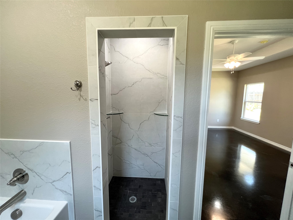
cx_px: 146
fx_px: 110
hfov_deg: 106.2
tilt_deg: -7.3
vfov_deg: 89.9
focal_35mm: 13
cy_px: 110
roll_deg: -0.7
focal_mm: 1.57
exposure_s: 1/120
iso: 200
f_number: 1.8
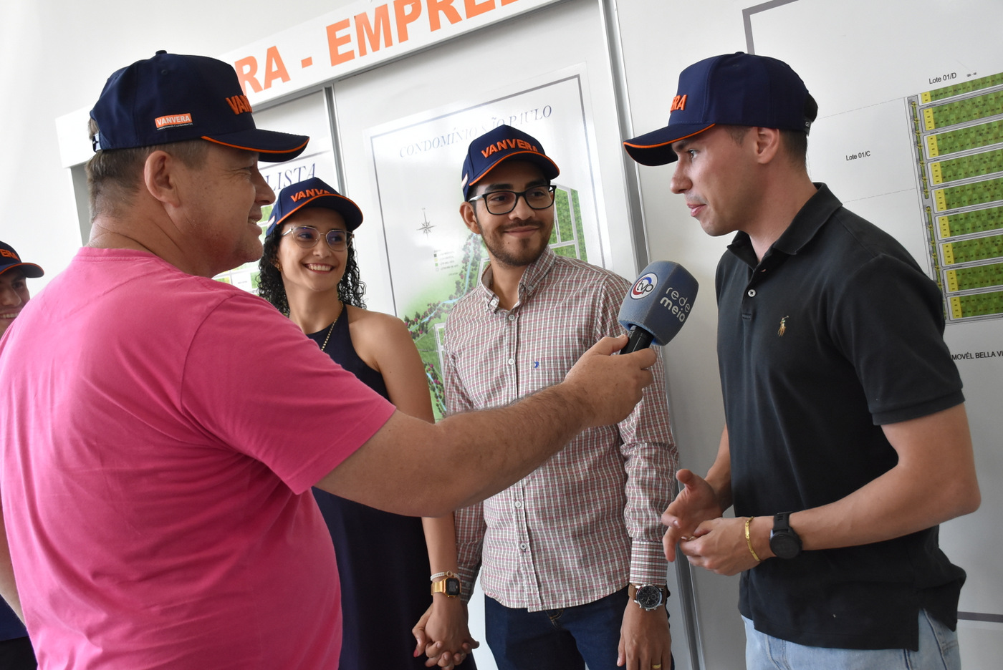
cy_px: 335
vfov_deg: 34.3
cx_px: 502
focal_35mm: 39
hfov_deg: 49.5
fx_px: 1087
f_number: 5.6
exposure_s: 1/125
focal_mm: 26
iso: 1600
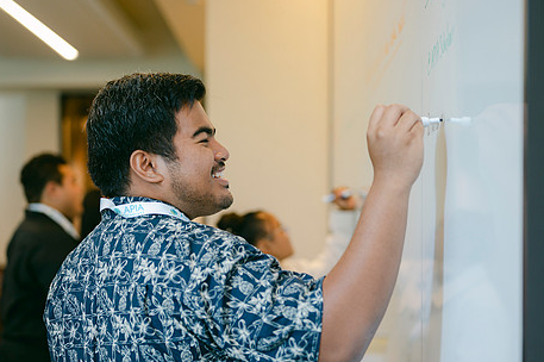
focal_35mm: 64
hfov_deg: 31.4
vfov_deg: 21.2
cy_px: 225
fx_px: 966
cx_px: 233
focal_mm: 50
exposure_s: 1/125
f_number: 2
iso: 800
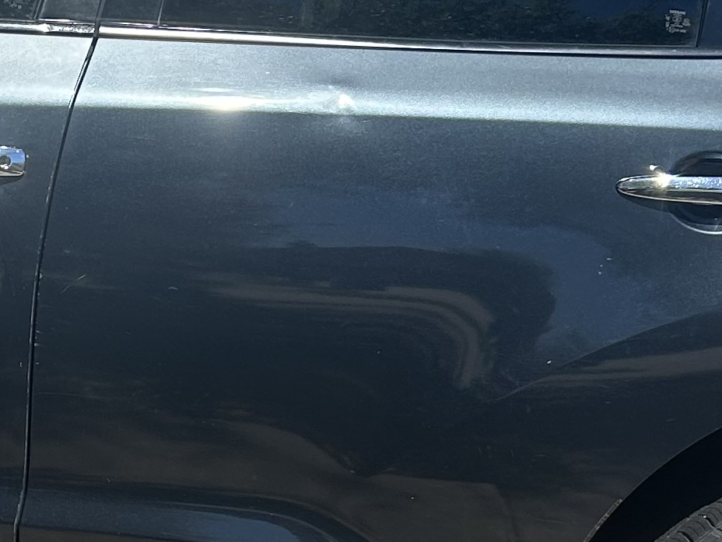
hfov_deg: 16.7
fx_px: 2357
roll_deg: -5.0
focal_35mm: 113
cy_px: 442
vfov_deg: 13.0
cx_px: -142
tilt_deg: -11.5
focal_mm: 5.7
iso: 50
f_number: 1.5
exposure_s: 1/3460
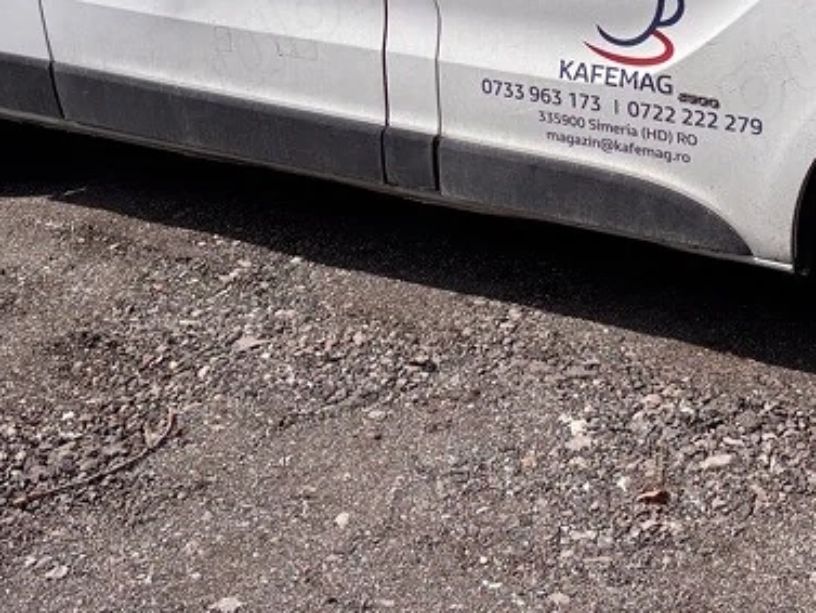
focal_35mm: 69
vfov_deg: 20.5
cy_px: -28
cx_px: 530
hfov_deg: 28.0
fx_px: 1627
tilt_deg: -12.8
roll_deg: +3.6
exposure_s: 1/3311
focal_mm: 5.96
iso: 50
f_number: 1.6
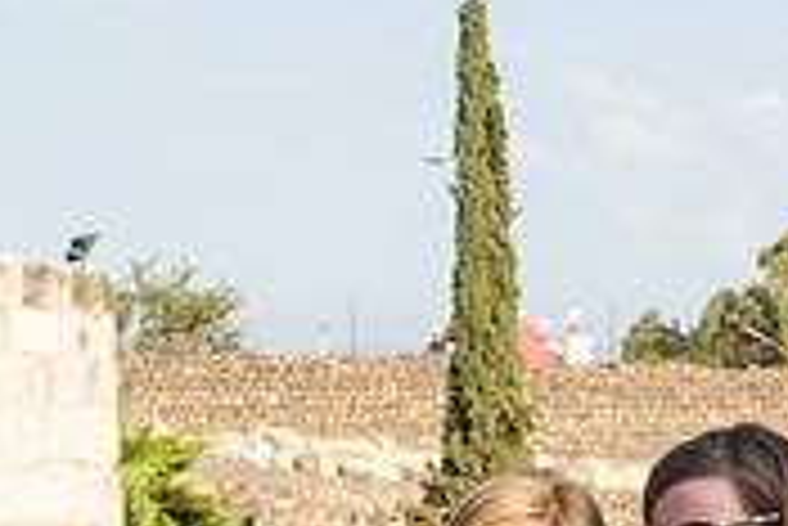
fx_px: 3045
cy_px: 753
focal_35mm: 139
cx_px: 572
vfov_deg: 9.6
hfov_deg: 14.7
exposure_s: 1/640
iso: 100
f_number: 2.8
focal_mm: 42
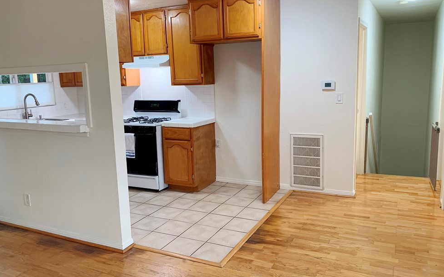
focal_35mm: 29
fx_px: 351
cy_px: 131
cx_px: 225
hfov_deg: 64.6
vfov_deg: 43.1
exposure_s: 1/60
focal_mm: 4.25
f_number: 1.8
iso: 125
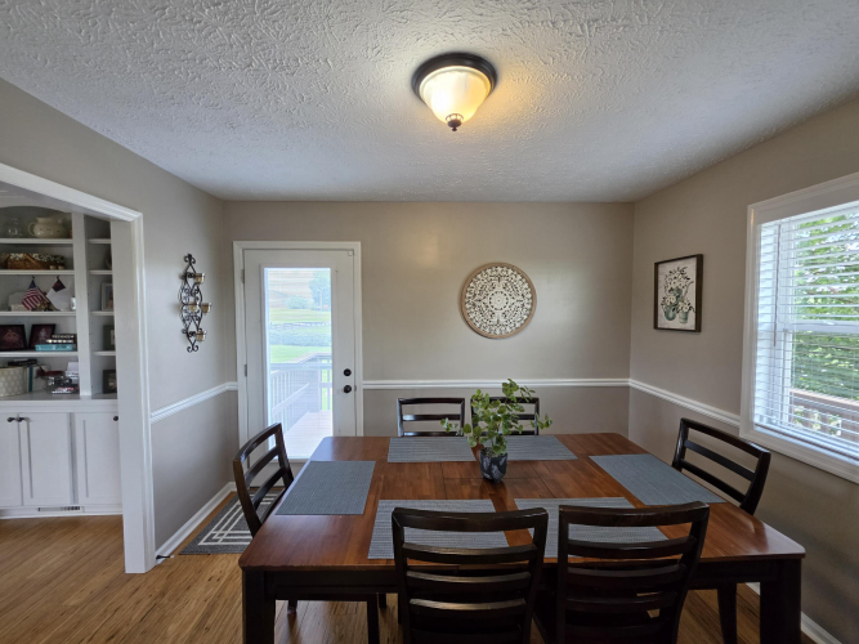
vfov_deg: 89.9
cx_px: 430
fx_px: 323
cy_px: 322
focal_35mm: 13
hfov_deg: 106.2
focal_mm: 2.2
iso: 125
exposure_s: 1/120
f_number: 1.9
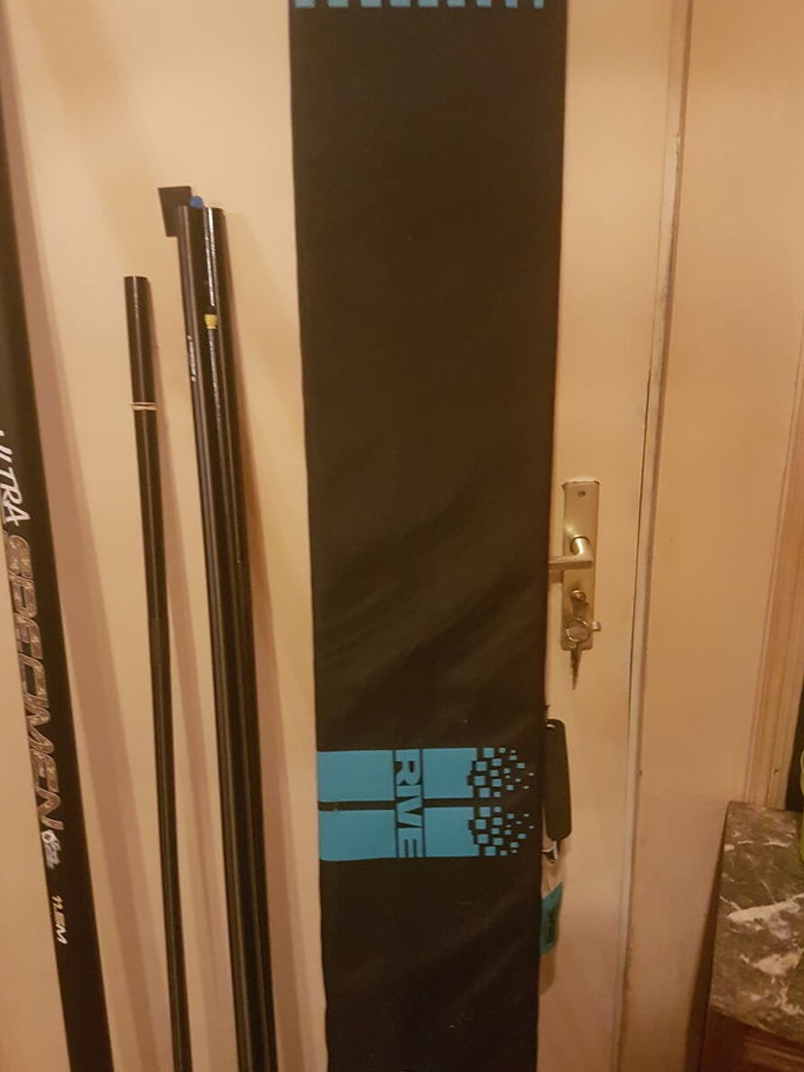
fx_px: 898
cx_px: 420
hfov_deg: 48.2
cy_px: 558
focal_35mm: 29
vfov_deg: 61.6
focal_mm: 4.2
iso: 400
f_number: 1.7
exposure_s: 1/10
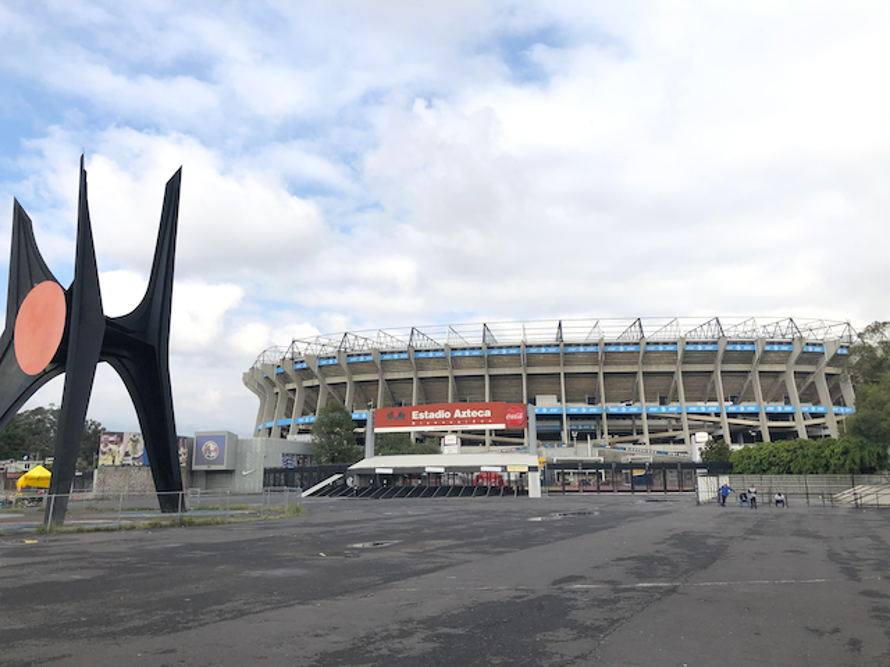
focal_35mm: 28
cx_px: 445
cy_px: 334
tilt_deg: +12.4
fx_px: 720
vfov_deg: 49.7
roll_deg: +1.3
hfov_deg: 63.4
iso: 20
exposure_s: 1/2114
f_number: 1.8
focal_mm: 4
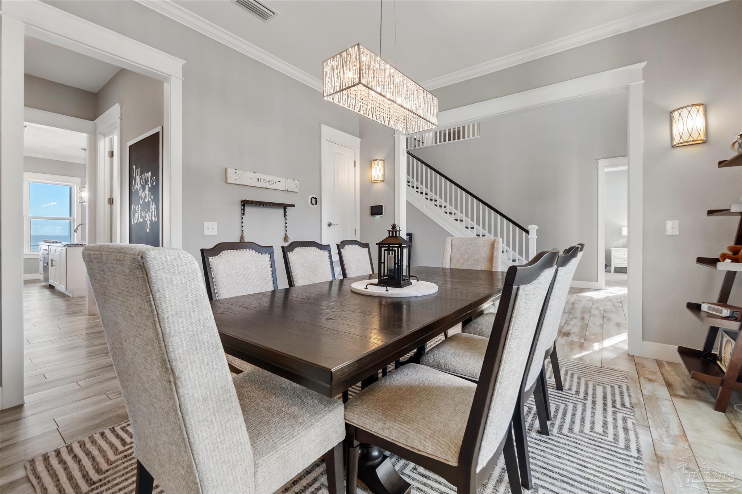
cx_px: 371
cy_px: 247
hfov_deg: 100.4
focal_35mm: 15
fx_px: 309
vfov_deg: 77.3
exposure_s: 1/40
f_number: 9
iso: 500
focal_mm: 10
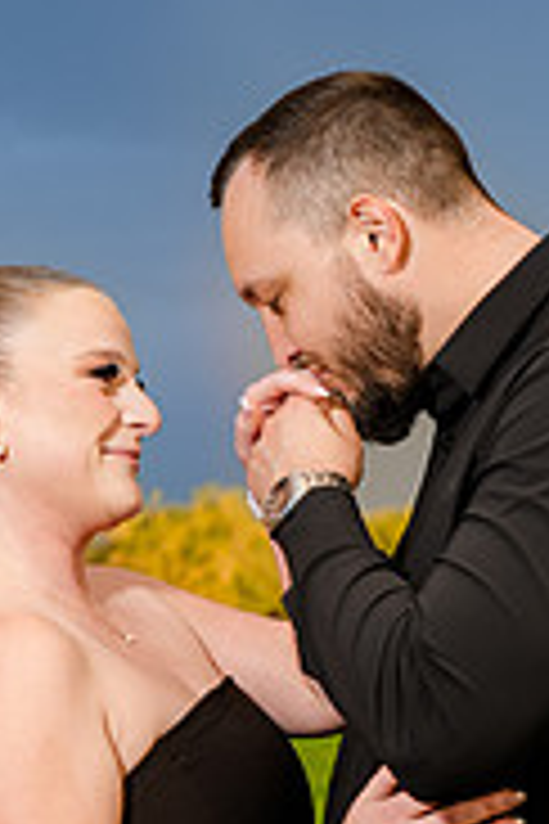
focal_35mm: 150
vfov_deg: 13.6
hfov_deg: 9.1
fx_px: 3431
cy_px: 626
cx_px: 14
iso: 250
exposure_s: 1/250
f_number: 5.6
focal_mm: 61
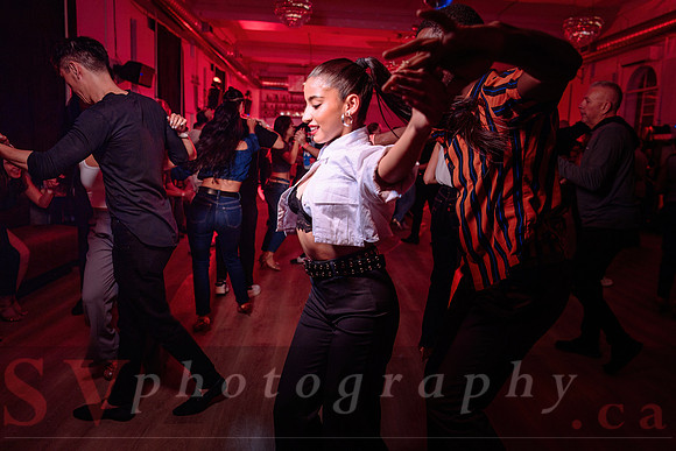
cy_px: 209
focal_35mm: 26
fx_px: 483
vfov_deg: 50.0
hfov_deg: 69.9
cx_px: 362
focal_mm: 24
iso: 800
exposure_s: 1/60
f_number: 3.2
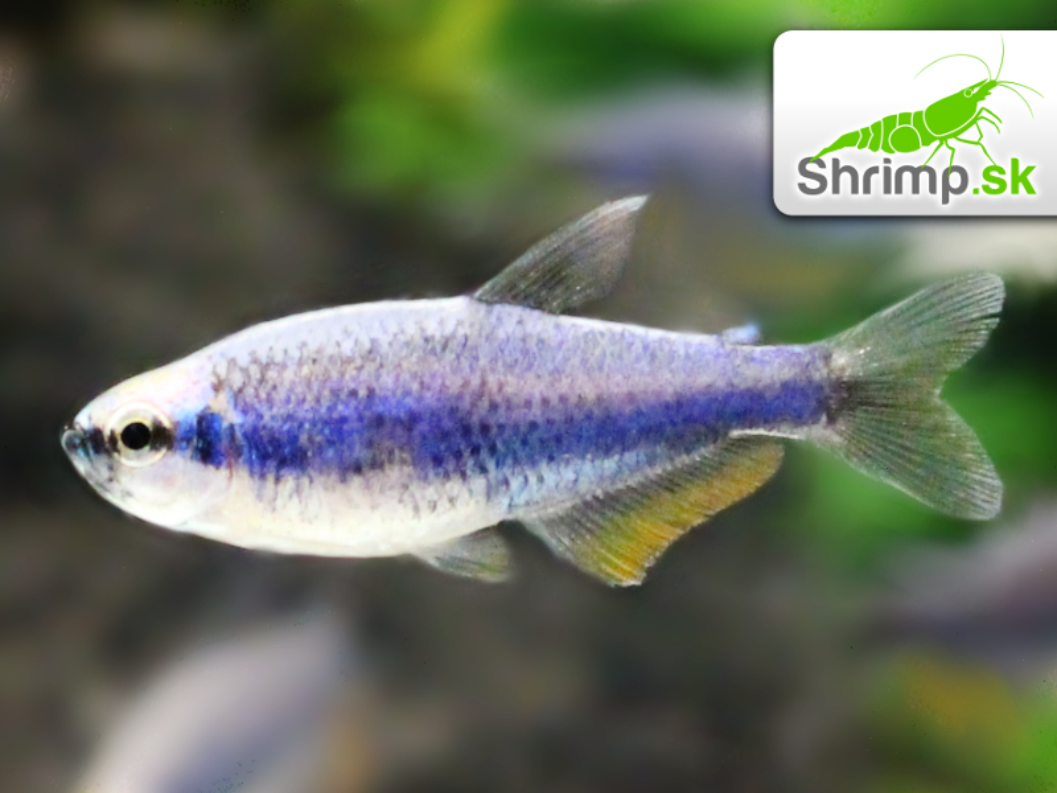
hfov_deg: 51.4
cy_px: 396
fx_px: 1099
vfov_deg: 39.7
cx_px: 528
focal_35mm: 36
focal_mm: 6
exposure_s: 1/40
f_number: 3.2
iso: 80
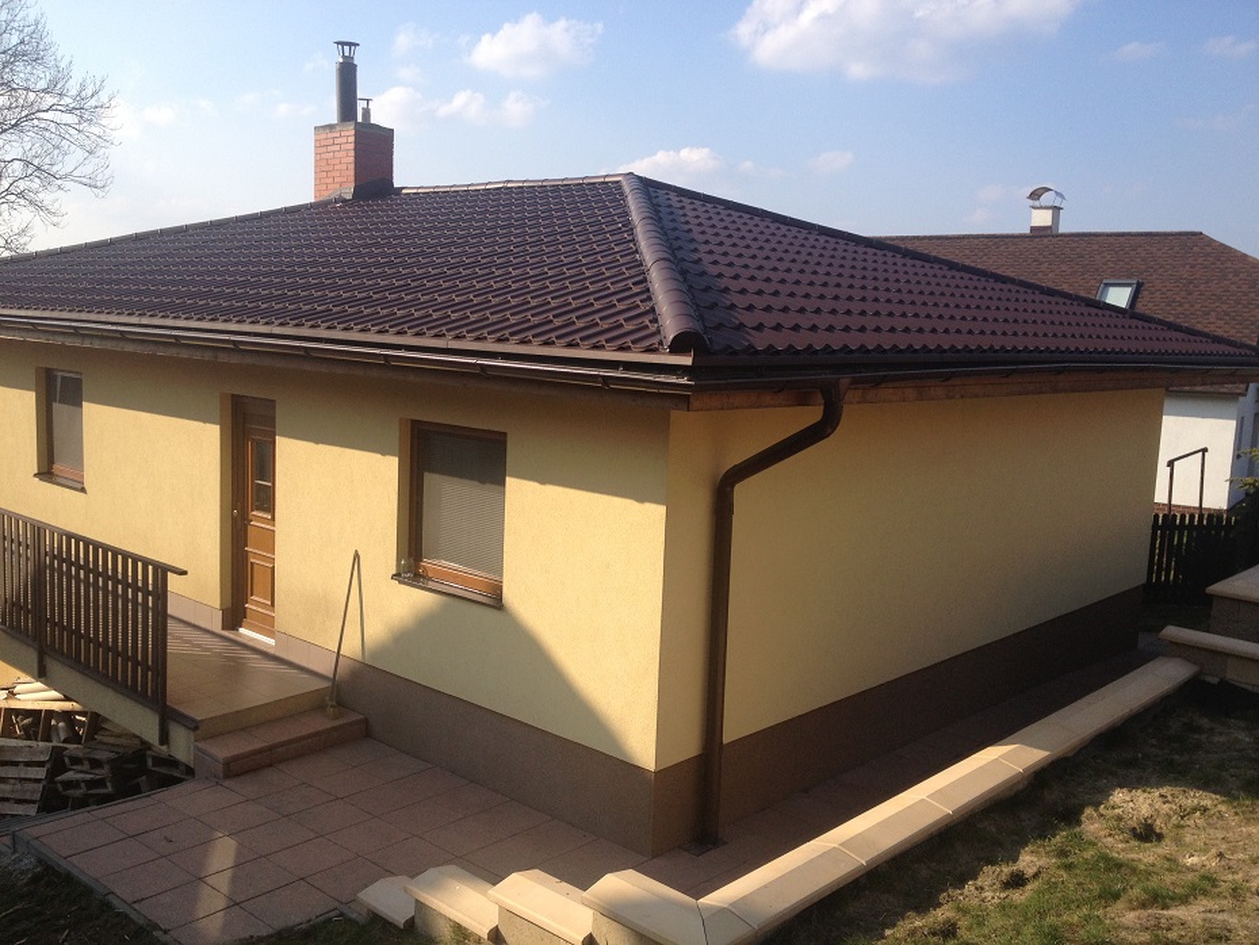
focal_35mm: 35
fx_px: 1273
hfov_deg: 52.6
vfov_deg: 40.7
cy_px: 472
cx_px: 630
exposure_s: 1/1346
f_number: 2.4
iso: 50
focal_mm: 4.28
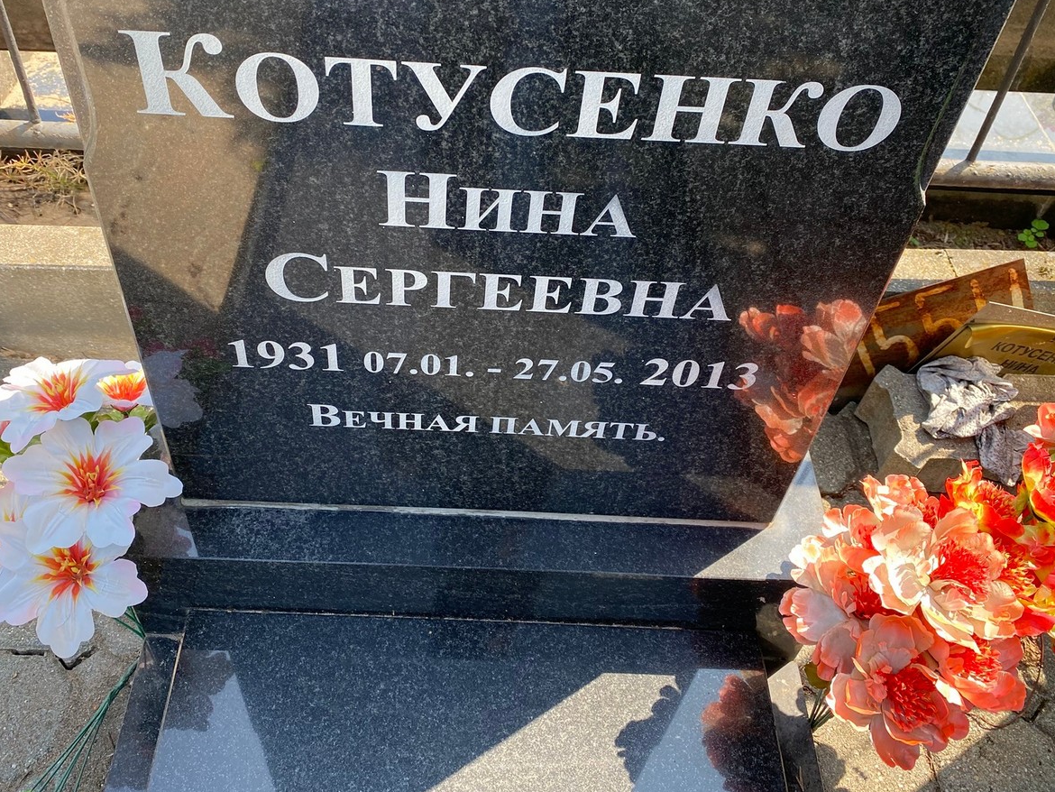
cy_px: 317
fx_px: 975
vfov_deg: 43.9
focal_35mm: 32
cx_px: 503
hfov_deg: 56.8
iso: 32
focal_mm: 4.25
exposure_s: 1/312
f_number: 1.8
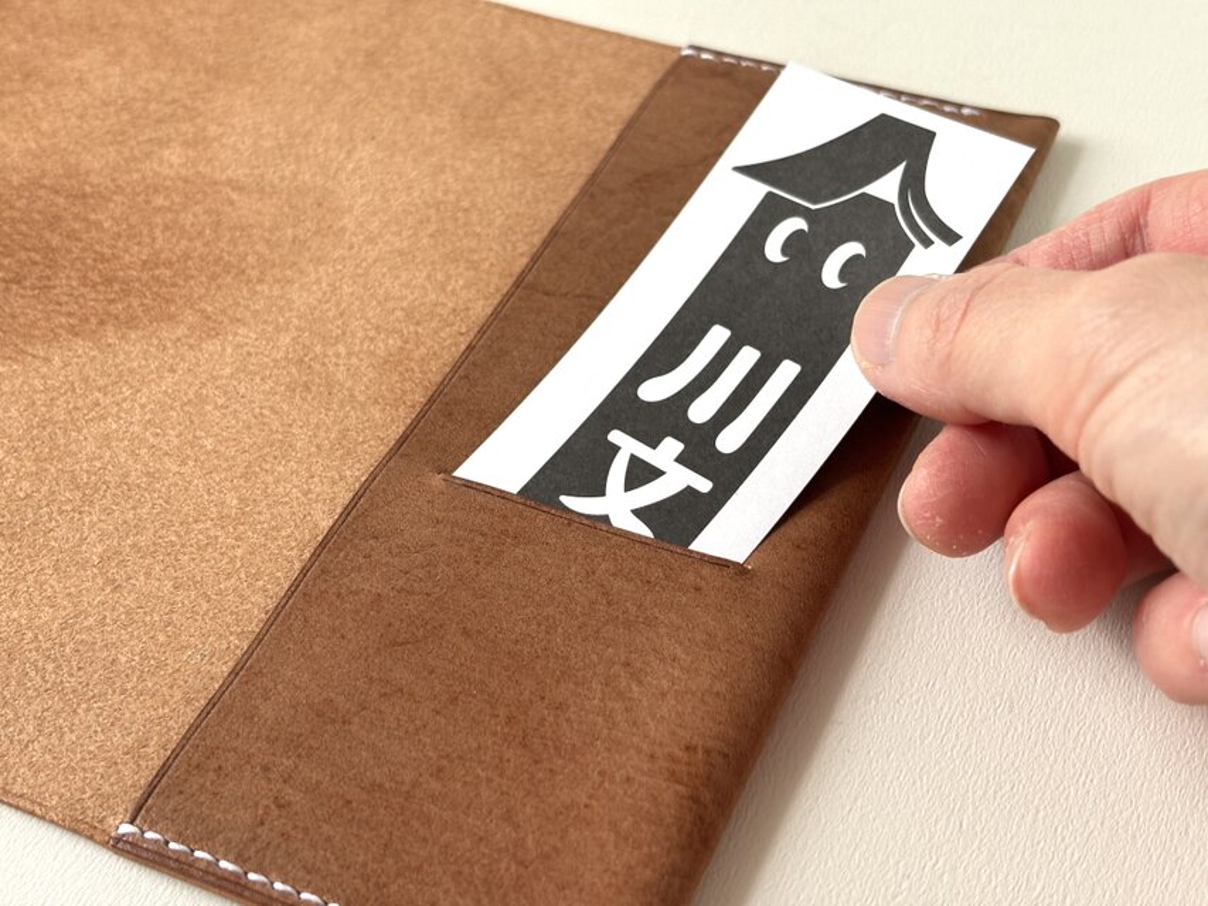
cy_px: 453
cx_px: 604
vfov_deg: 28.0
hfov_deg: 36.8
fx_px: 1815
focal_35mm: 52
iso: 40
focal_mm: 5.96
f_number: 1.6
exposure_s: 1/155
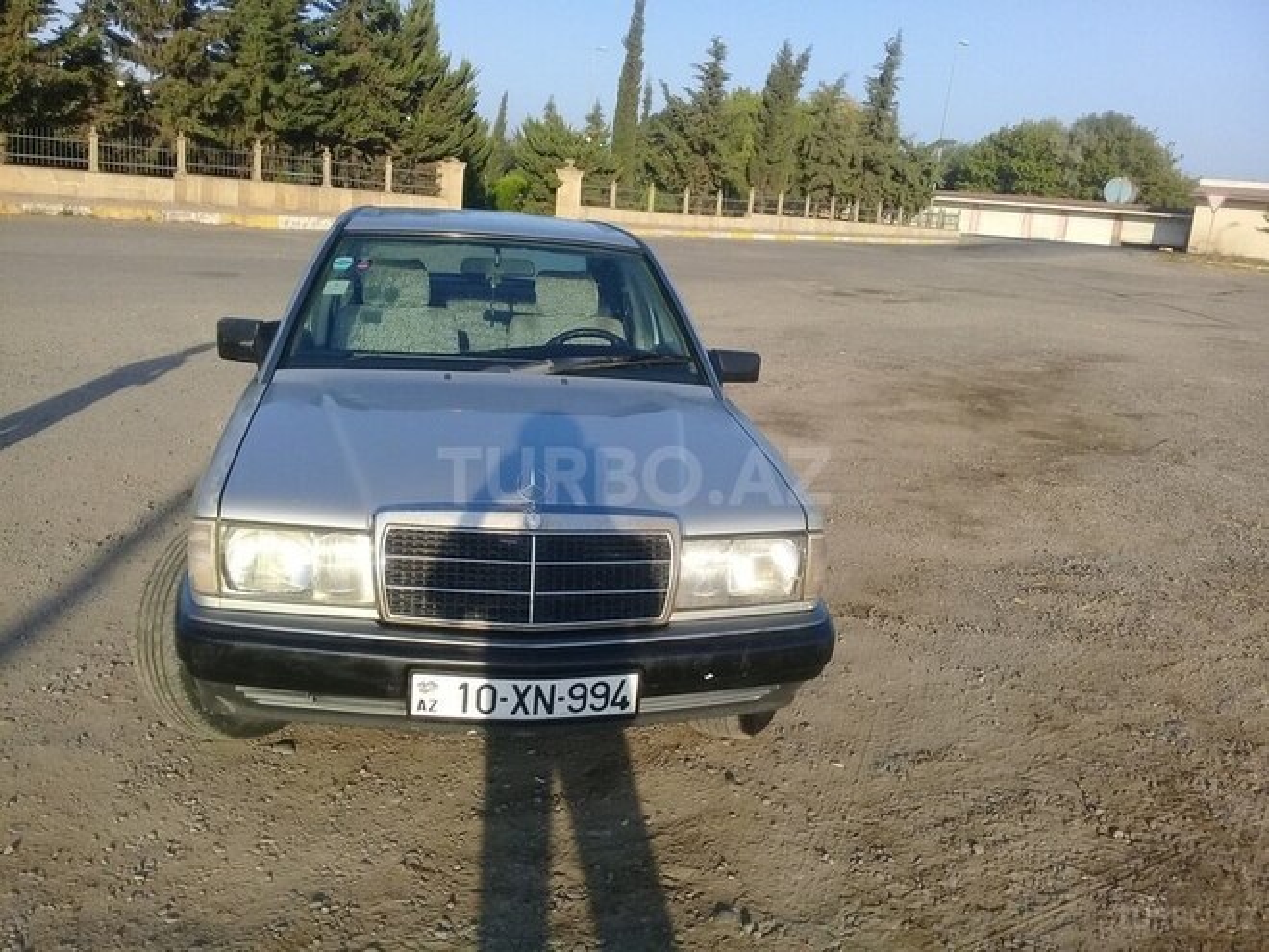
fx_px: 1136
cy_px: 476
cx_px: 634
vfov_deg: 45.4
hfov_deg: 58.4
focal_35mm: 31
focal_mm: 3.3
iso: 50
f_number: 2.2
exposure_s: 1/917
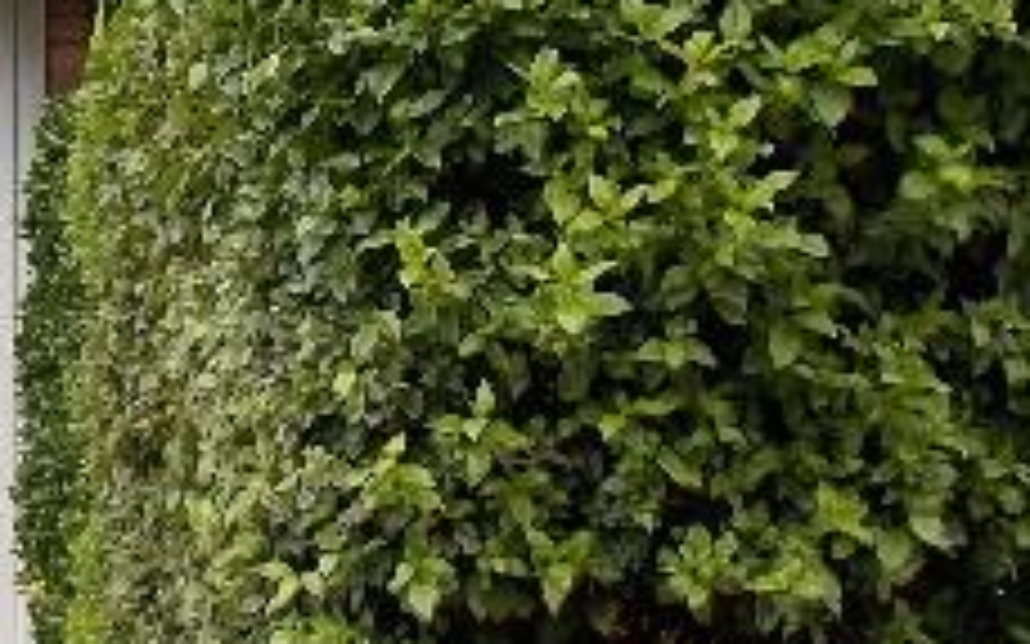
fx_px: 3059
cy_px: 198
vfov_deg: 12.0
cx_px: -297
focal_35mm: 109
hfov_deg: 17.9
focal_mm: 4
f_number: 3.1
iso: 80
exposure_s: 1/125
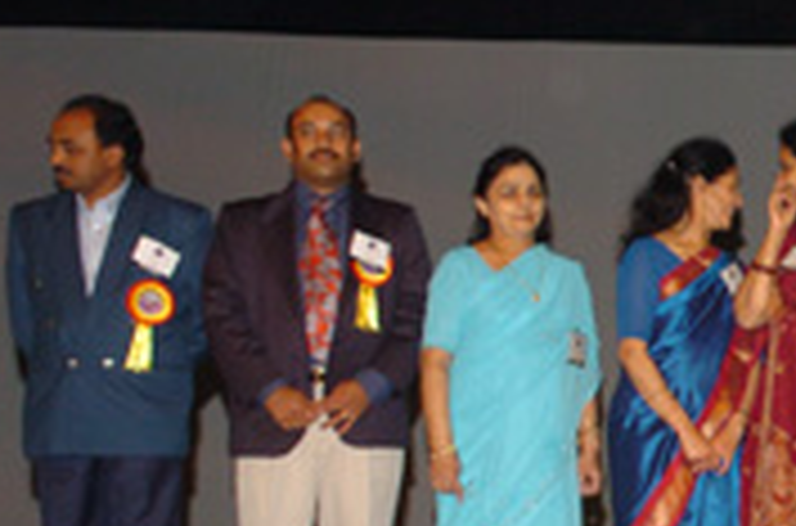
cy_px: 402
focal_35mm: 122
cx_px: 1277
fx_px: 2690
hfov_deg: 15.3
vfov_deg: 11.1
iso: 400
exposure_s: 1/160
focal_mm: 24
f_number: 5
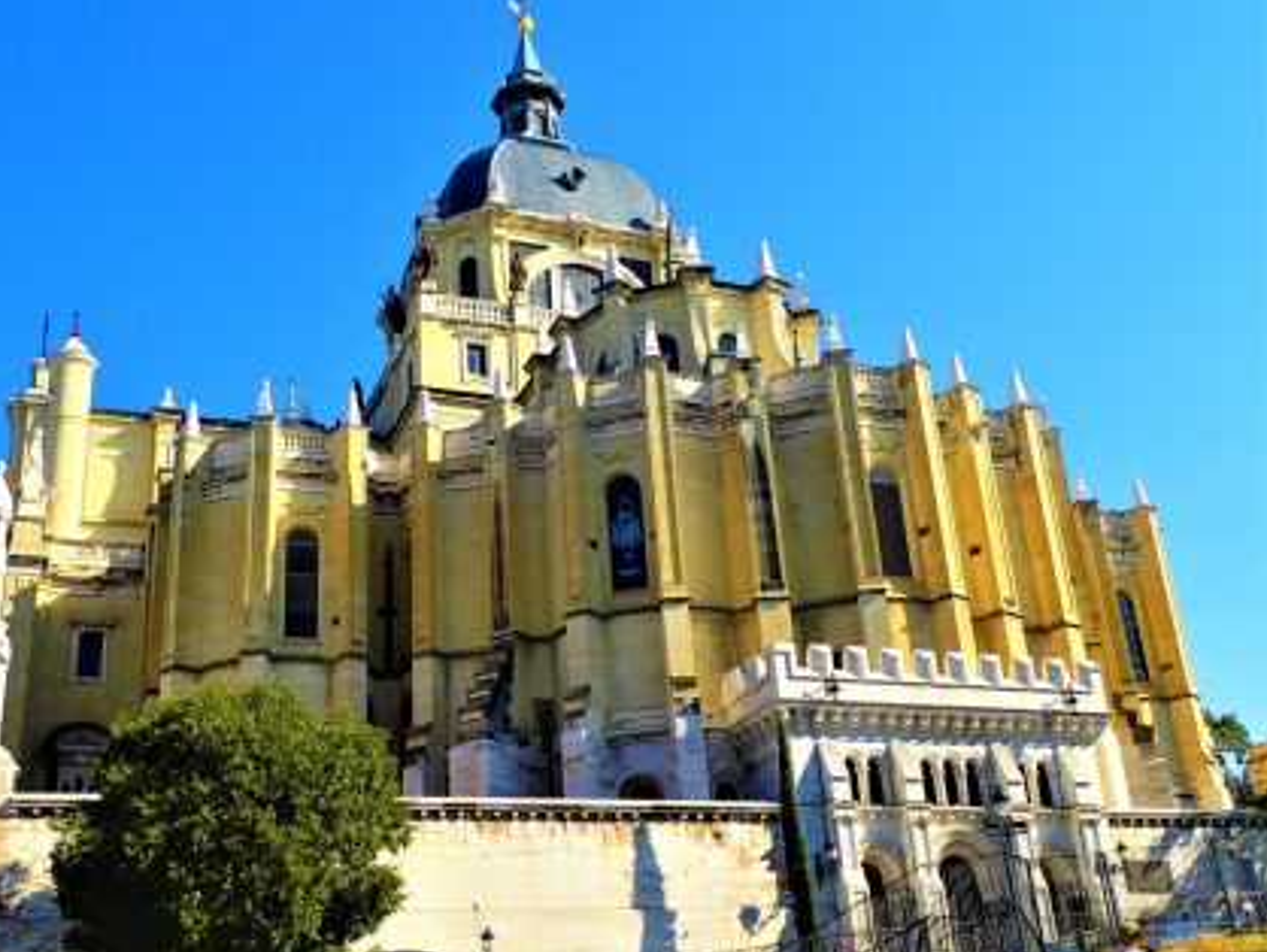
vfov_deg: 36.0
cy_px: 470
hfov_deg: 46.8
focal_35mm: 40
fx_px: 1465
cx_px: 603
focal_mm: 6.86
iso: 100
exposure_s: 1/640
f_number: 3.5
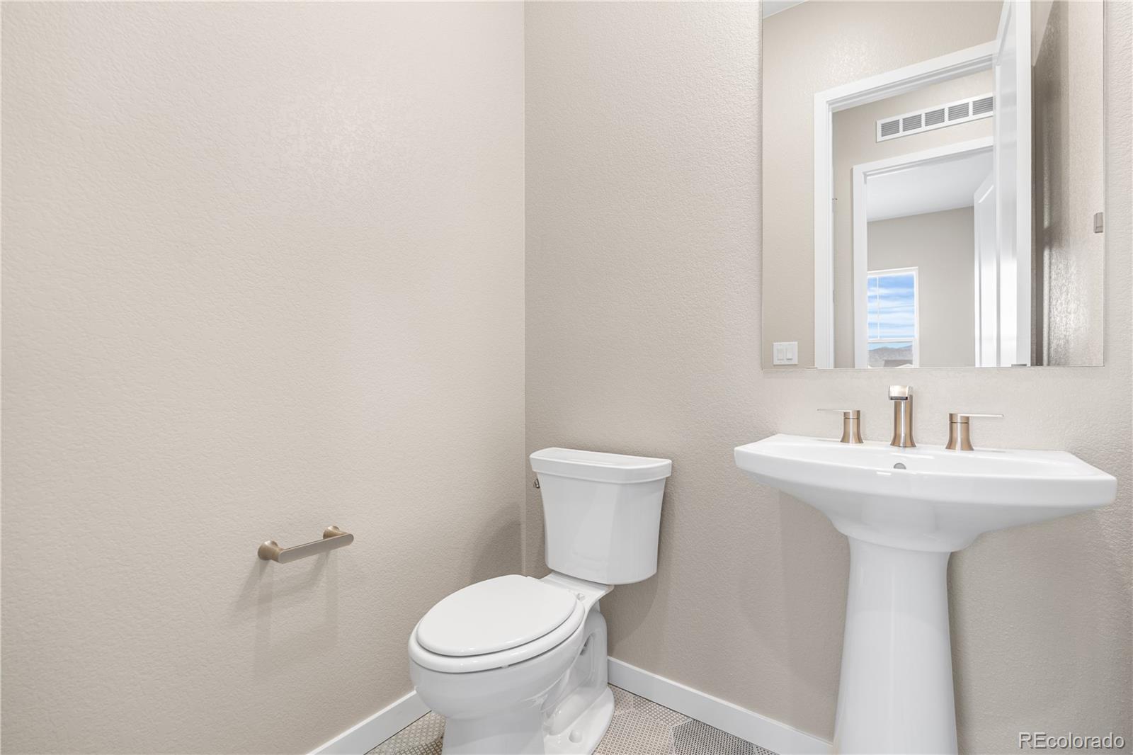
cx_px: 566
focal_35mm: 16
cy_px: 378
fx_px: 503
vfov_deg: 73.7
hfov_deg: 96.7
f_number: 4
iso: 100
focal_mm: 16
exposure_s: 1/13
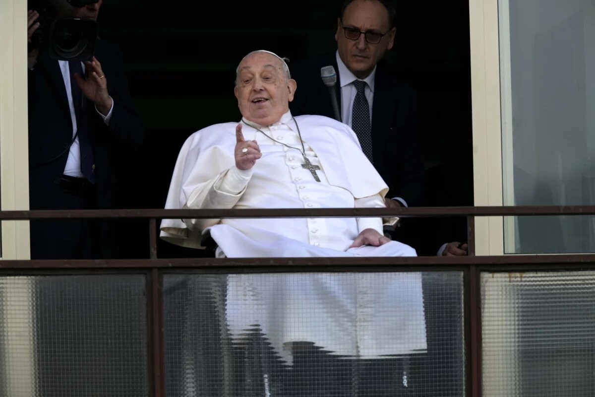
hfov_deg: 2.5
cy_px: 198
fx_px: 13882
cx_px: 298
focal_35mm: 840
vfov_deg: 1.6
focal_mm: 840
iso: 500
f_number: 8
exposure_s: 1/1000
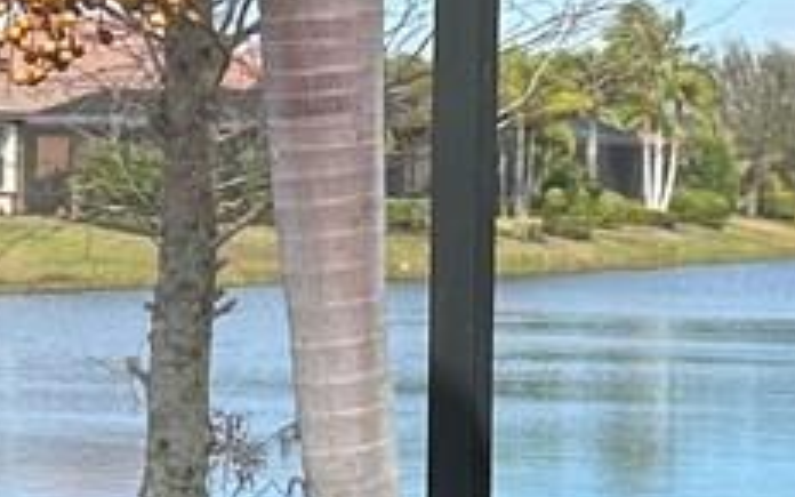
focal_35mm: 190
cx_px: -82
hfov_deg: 10.9
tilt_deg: -3.0
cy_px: 384
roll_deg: -0.5
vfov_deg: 6.9
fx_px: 4117
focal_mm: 5.7
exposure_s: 1/1431
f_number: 1.5
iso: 50
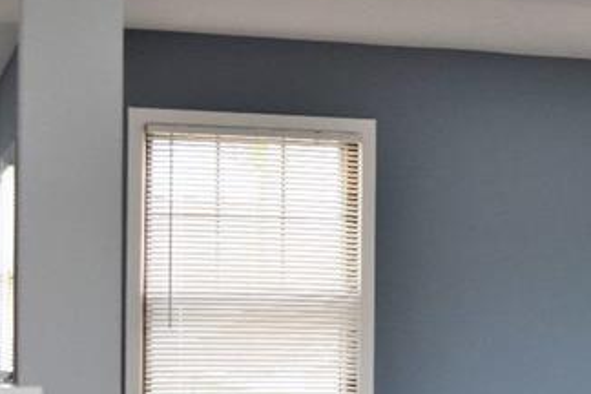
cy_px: 332
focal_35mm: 119
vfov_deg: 11.5
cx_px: 859
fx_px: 1947
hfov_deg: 16.0
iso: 400
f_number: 6.3
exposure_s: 1/160
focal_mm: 25
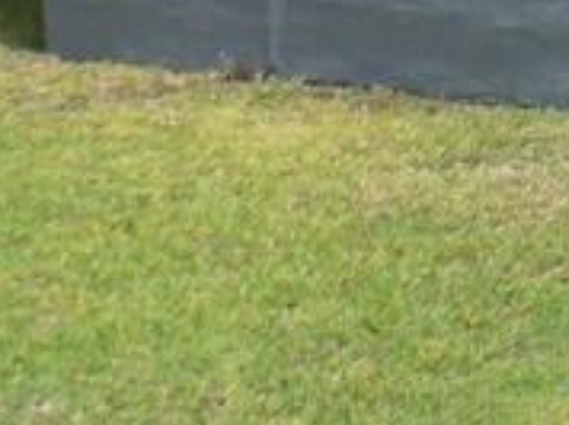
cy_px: -438
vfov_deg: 6.7
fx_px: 3496
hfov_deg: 8.2
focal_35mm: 213
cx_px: 1570
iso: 80
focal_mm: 6.1
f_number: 5.6
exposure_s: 1/250
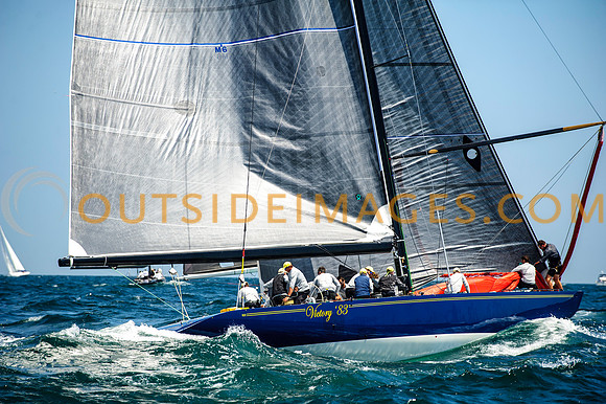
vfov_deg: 6.9
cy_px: 202
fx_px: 3365
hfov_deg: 10.3
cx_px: 303
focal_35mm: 200
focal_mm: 200
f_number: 5
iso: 320
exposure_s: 1/2000
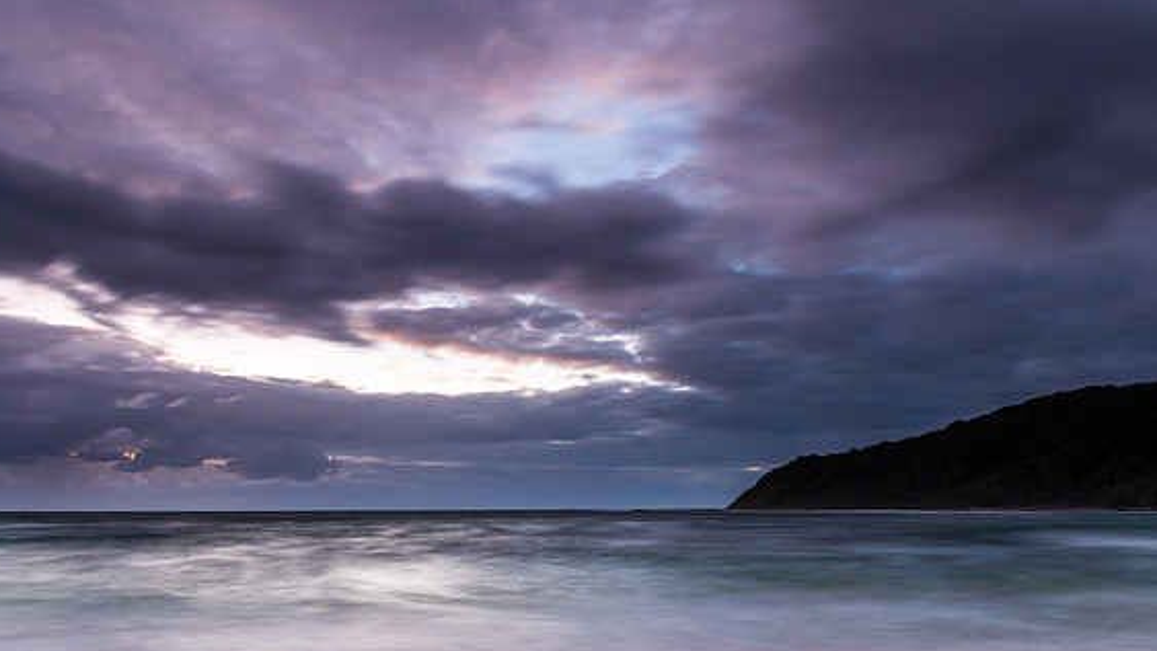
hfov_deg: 64.3
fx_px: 921
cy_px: 425
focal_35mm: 30
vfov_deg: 38.6
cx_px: 585
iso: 400
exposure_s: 13
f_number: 6.3
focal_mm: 24
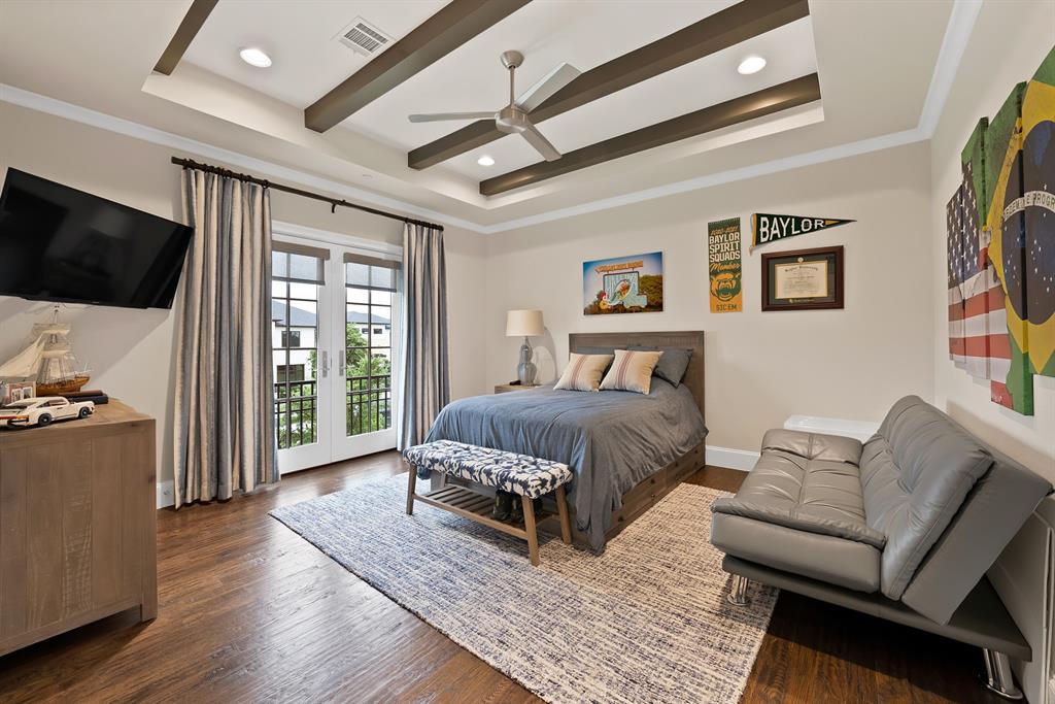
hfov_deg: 108.3
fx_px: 381
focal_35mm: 13
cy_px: 352
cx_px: 528
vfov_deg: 85.4
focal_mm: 13
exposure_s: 1/3
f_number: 9
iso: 640
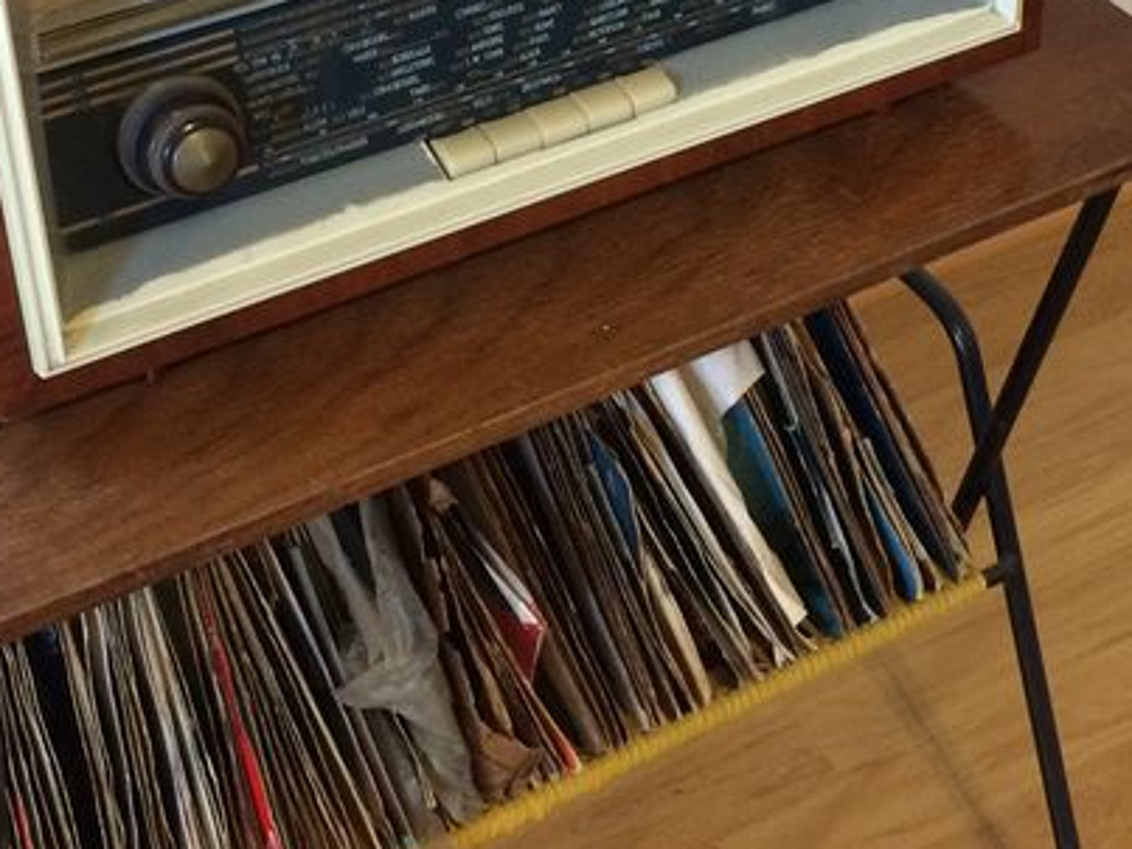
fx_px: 2354
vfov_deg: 19.9
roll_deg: +0.1
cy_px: 48
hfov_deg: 27.0
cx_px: 649
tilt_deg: -33.5
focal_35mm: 72
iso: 250
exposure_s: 1/33
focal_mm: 4.15
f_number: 2.2
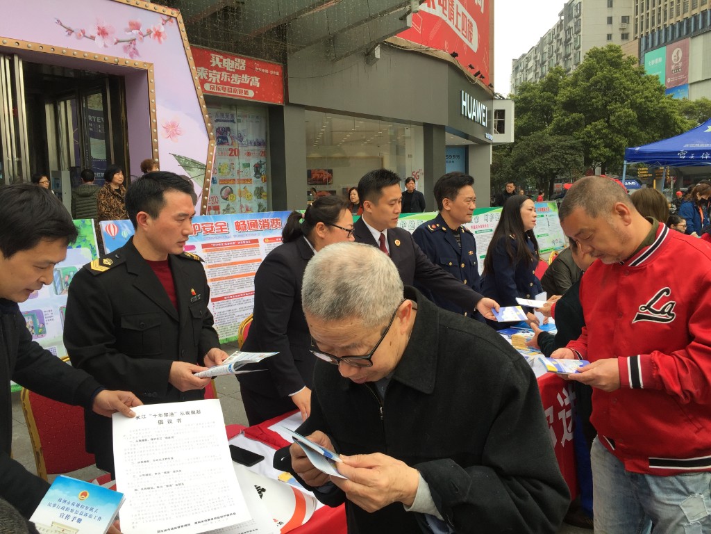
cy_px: 267
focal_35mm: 29
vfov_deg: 48.2
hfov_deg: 61.7
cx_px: 356
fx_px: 596
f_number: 2.2
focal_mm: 4.15
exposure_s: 1/399
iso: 32
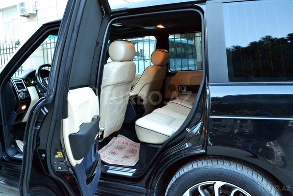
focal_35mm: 30
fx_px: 244
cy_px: 98
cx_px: 146
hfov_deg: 61.9
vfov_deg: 43.6
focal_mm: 20
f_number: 5.6
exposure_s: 1/8
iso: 3200
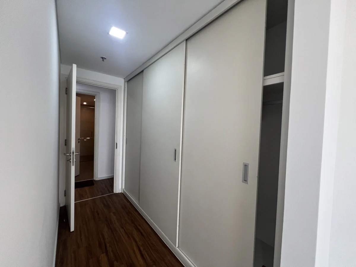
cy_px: 134
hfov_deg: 106.2
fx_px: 134
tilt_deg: -1.8
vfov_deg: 89.9
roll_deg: -2.4
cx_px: 178
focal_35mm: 13
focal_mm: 1.57
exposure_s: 1/99
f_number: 1.8
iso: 125
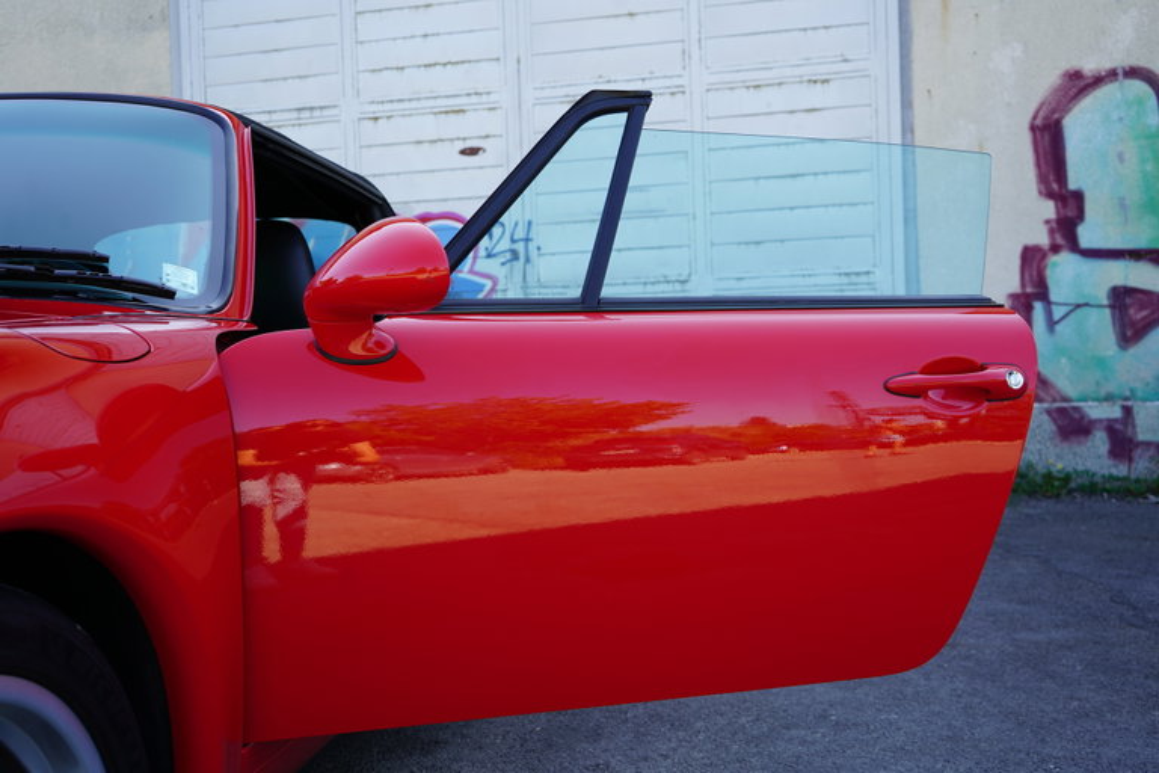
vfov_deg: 36.9
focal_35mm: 36
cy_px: 386
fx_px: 1159
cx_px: 580
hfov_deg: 53.1
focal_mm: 36
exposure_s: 1/80
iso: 100
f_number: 5.6
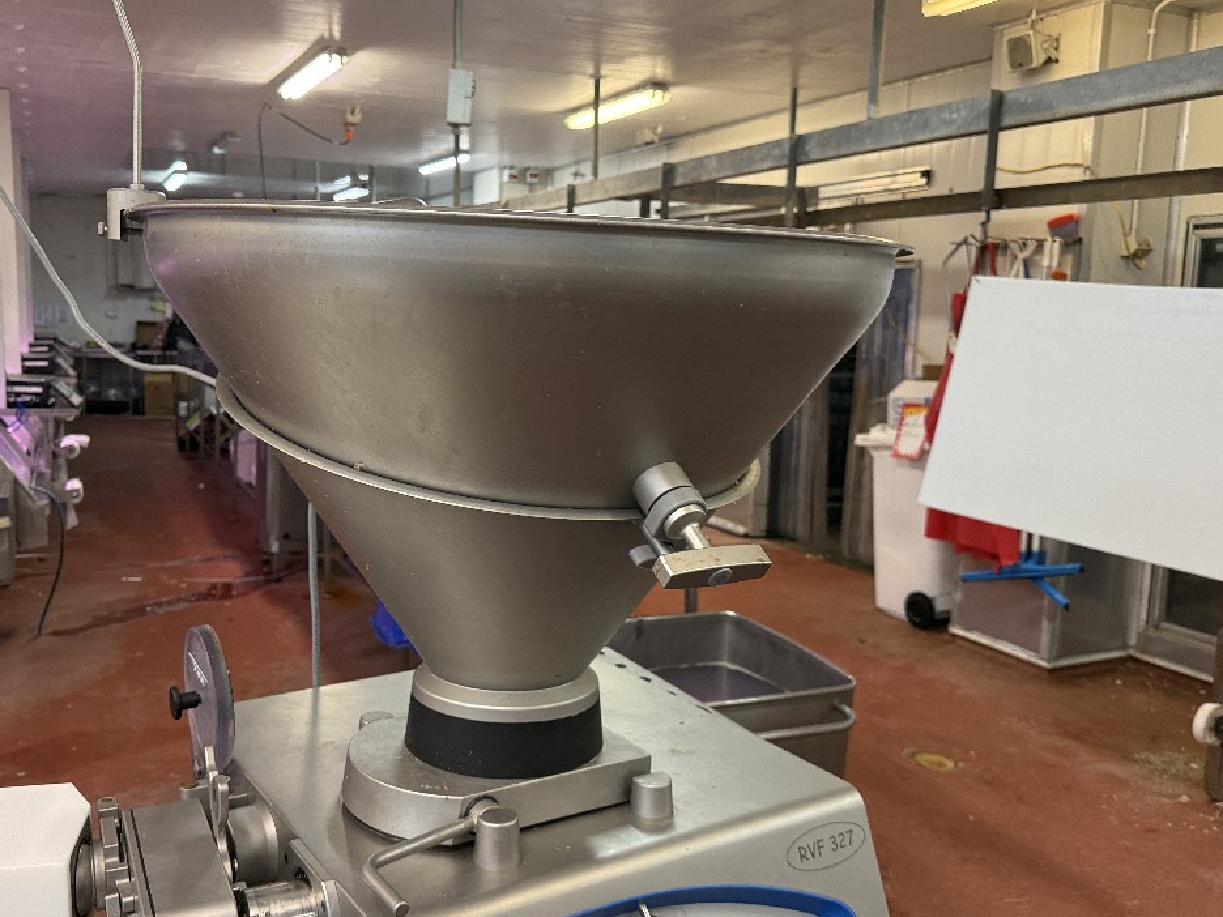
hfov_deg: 58.2
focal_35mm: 31
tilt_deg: -8.2
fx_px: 1095
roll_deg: -2.0
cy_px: 463
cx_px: 548
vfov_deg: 45.4
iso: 250
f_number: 1.78
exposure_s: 1/100
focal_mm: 6.76
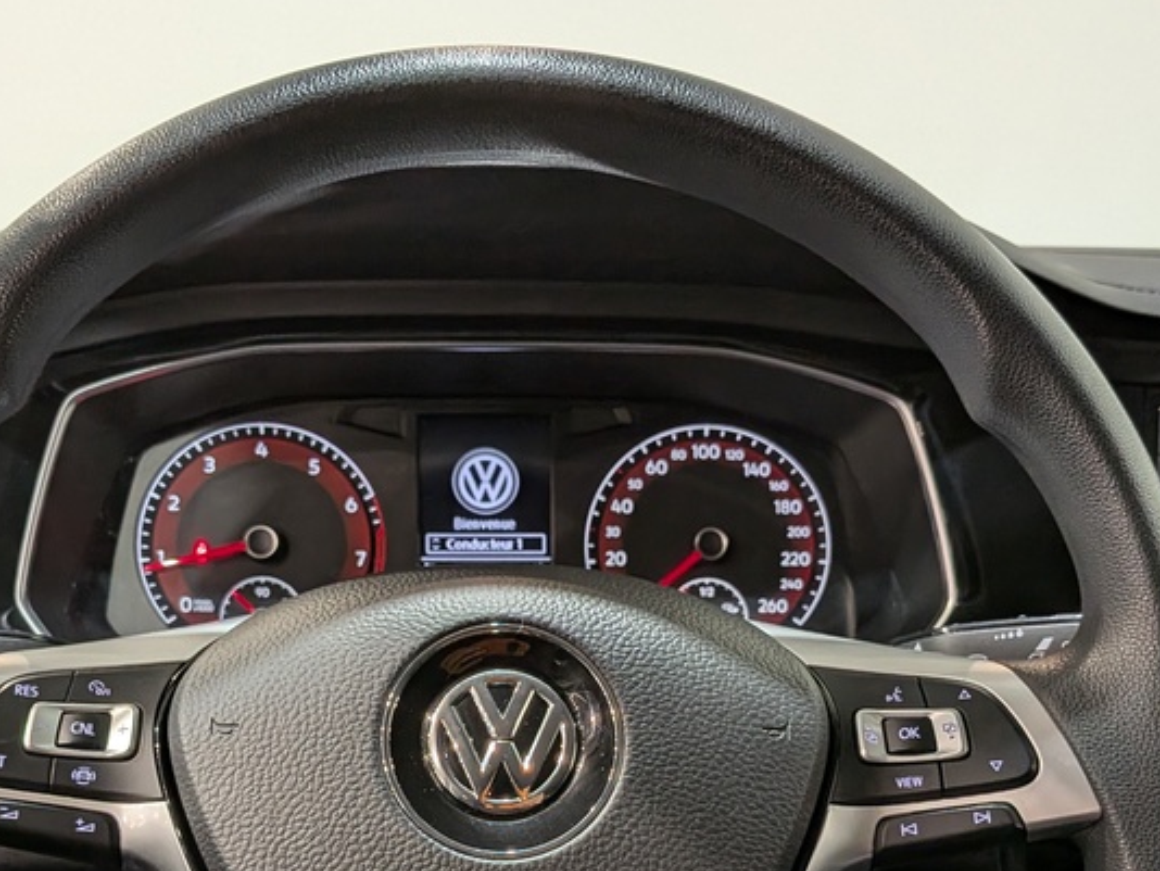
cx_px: 493
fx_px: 1542
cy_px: 760
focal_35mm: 46
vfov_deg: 30.4
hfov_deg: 41.1
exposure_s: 1/60
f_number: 1.7
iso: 98
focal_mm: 4.53
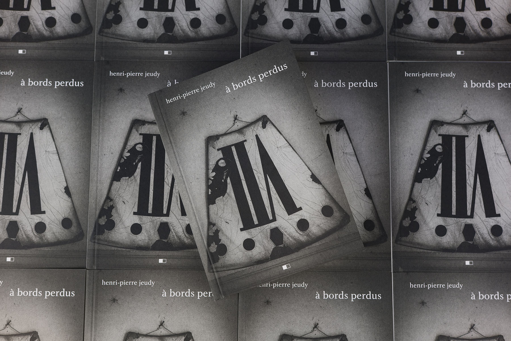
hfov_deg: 43.6
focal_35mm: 45
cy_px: 170
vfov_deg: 29.9
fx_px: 639
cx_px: 256
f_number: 6.3
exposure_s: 1/80
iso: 200
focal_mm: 45
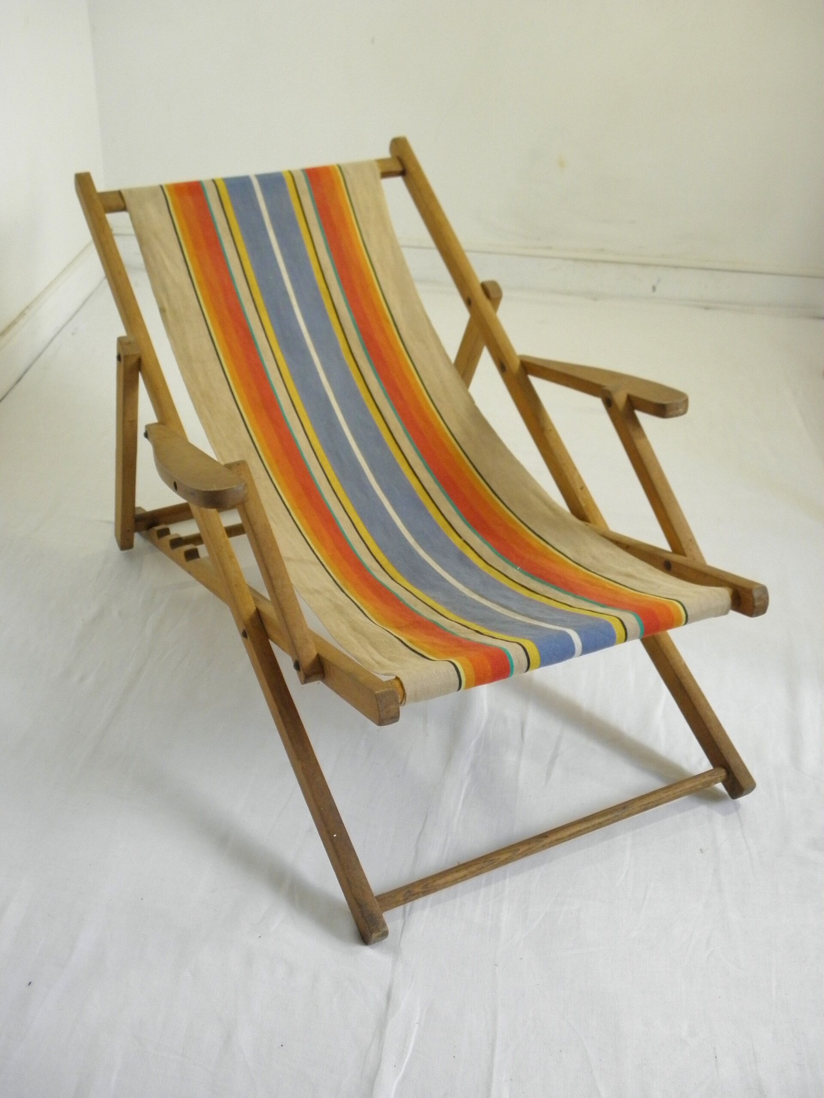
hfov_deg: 39.7
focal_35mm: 36
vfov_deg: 51.4
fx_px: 1143
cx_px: 412
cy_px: 549
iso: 200
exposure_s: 1/40
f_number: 3.7
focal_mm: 6.4
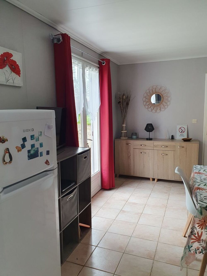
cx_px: 104
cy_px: 138
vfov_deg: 67.3
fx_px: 207
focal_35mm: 26
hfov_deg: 53.1
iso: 100
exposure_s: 1/100
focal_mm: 4.32
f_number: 2.4
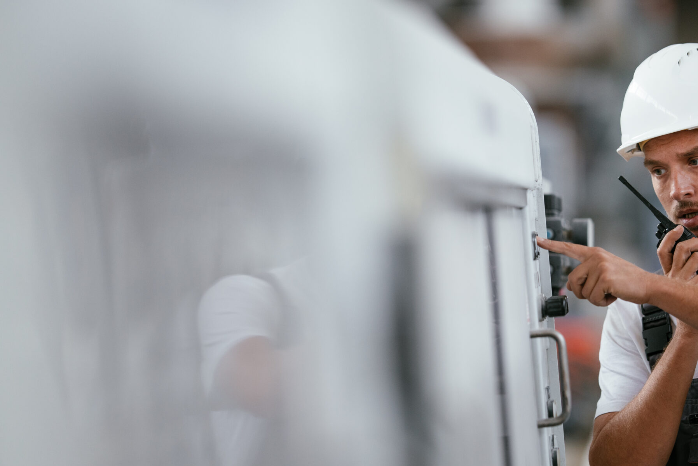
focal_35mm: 285
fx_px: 5526
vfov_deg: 4.8
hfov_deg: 7.2
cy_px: 267
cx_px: 482
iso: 400
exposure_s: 1/400
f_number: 2
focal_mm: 200
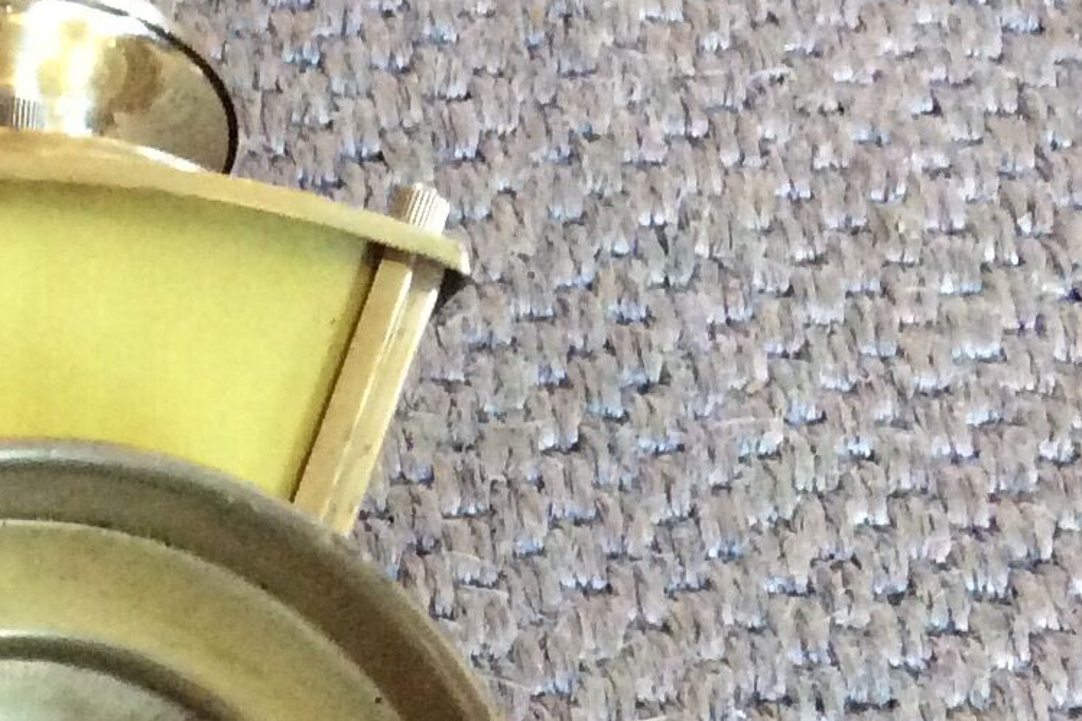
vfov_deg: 11.4
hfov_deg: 16.3
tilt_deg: -61.2
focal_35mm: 115
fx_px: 3455
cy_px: 1069
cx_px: -542
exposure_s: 1/20
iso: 320
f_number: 2.4
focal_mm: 3.3
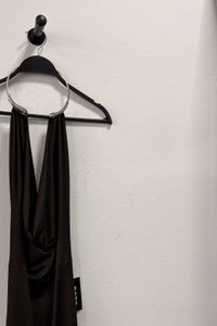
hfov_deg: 28.0
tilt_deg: -0.1
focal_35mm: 48
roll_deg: +0.3
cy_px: 218
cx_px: 85
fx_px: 434
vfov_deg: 40.6
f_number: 1.6
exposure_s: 1/100
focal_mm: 5.96
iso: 80
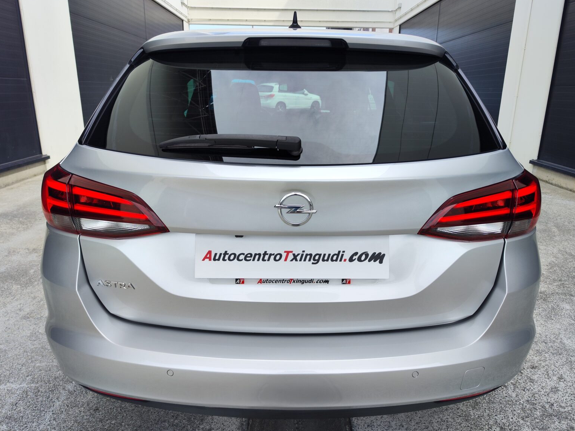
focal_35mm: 24
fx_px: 399
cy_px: 208
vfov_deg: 56.8
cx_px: 299
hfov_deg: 71.6
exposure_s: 1/334
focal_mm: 7.01
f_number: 1.69
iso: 50
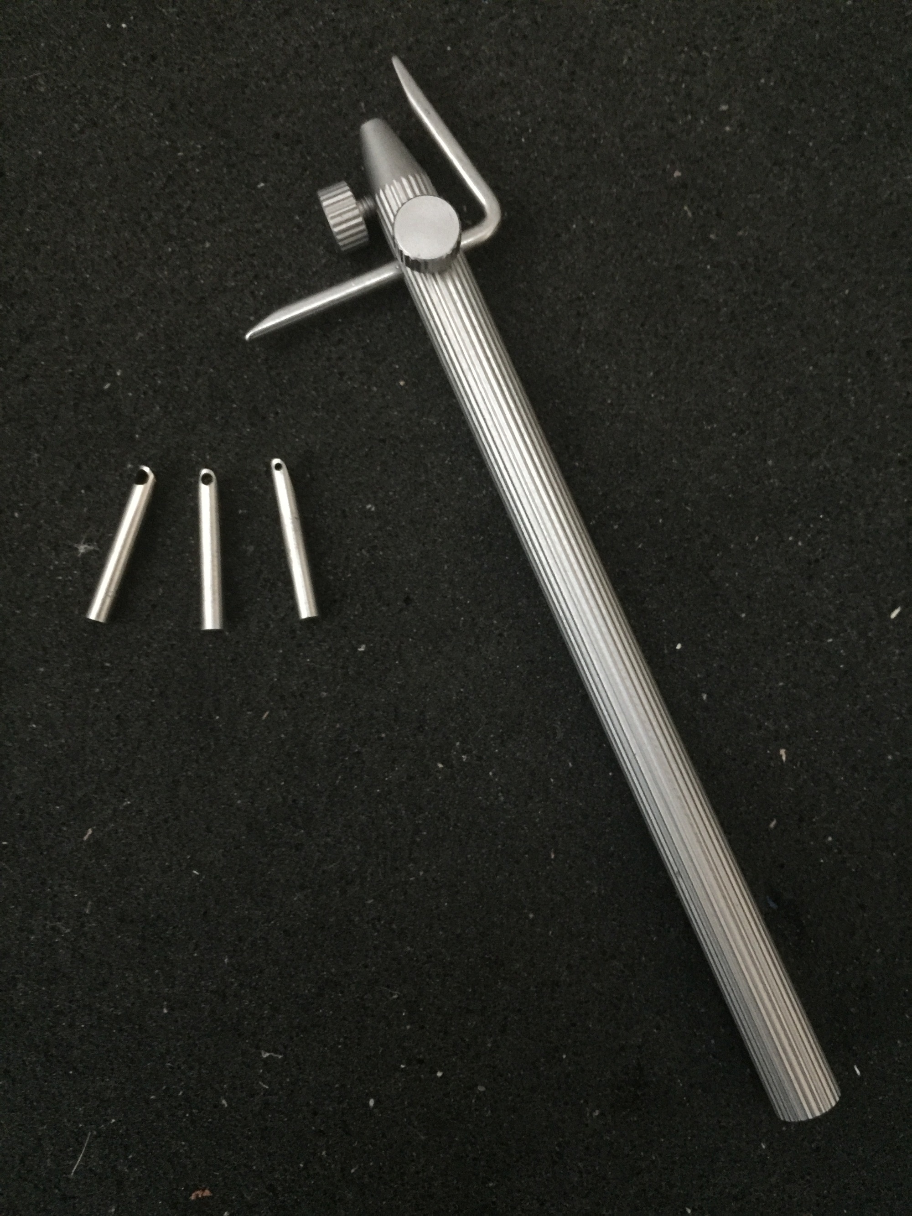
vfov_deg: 61.7
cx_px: 456
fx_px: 1019
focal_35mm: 29
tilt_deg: -86.2
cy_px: 608
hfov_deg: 48.2
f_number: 2.2
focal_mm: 4.15
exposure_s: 1/8
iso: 200
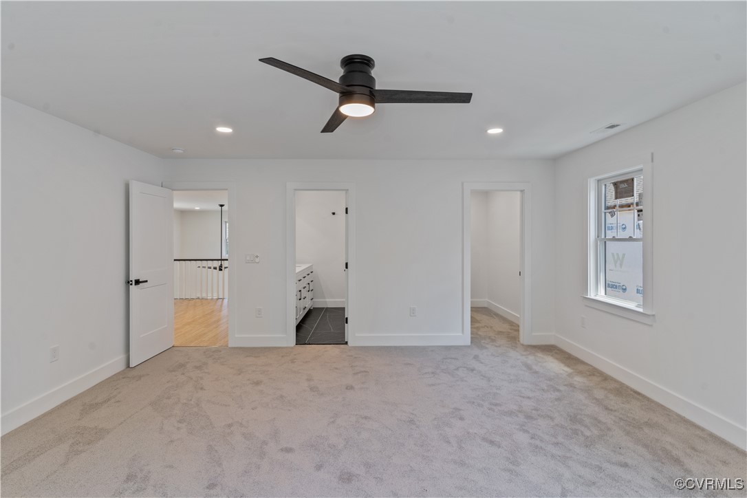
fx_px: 353
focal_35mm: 17
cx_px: 374
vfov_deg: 70.4
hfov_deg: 93.3
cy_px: 249
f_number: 8
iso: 640
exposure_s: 1/40
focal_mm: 17
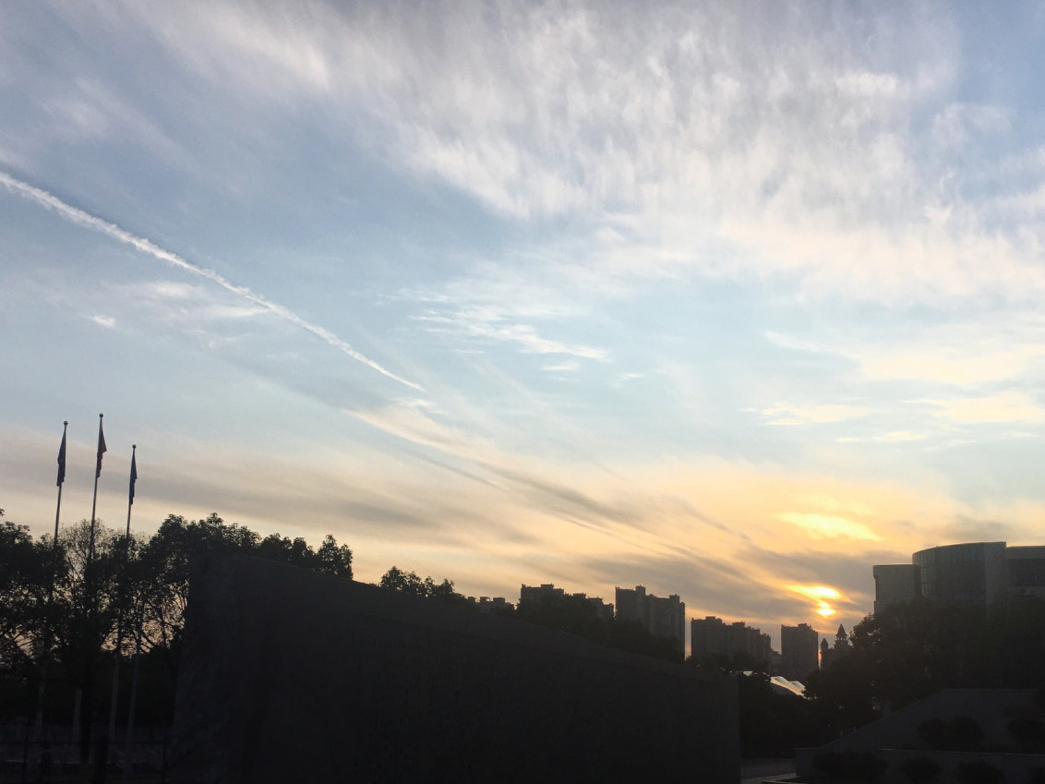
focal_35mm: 41
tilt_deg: +11.6
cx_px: 538
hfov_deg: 45.8
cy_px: 491
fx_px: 1238
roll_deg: -1.0
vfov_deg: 34.9
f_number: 2.2
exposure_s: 1/1479
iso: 25
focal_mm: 4.15
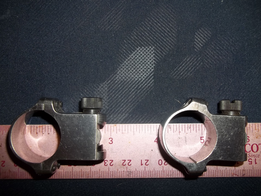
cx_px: 130
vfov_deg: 44.2
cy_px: 98
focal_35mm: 32
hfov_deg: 56.8
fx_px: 241
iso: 64
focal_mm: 5.7
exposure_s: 1/60
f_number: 2.9
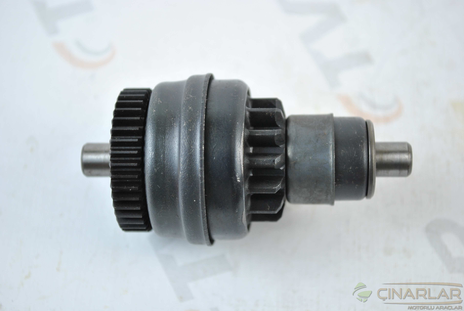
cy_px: 156
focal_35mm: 69
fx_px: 890
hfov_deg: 29.2
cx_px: 232
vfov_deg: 19.8
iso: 200
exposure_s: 1/25
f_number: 5.3
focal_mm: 46
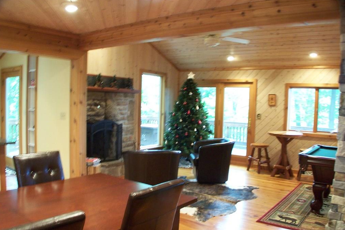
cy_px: 121
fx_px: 383
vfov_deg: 33.4
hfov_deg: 48.5
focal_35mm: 40
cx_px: 172
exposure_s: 1/4
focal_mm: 6.3
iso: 140
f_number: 2.8
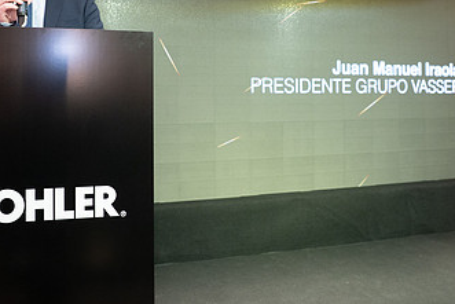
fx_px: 443
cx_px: 198
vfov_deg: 37.5
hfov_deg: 54.3
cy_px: 100
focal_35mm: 35
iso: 1600
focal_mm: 20
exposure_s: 1/200
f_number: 3.5
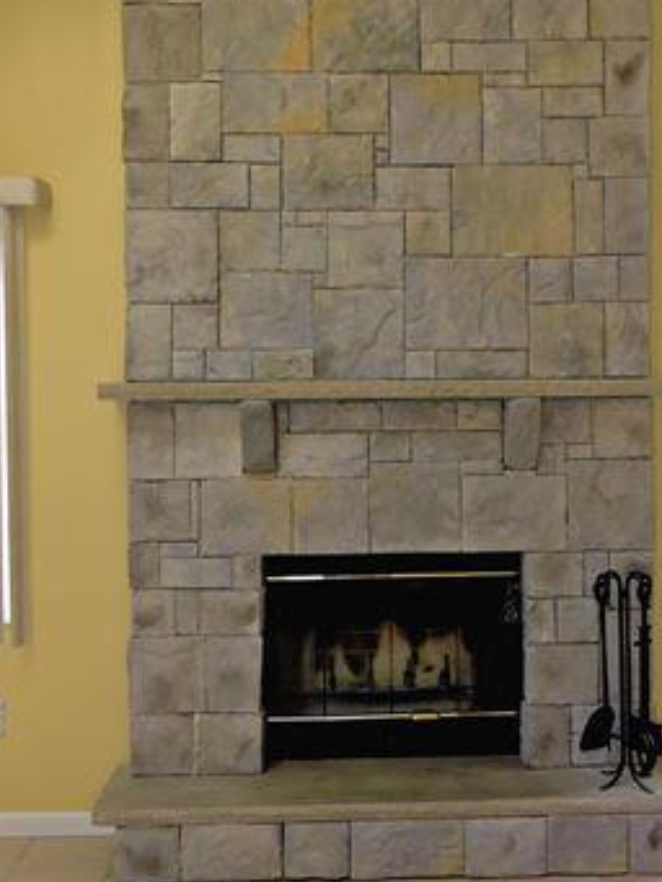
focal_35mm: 45
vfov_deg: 42.0
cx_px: 396
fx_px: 1147
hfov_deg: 32.1
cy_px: 375
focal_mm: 4.3
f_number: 3.3
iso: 180
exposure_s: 1/40
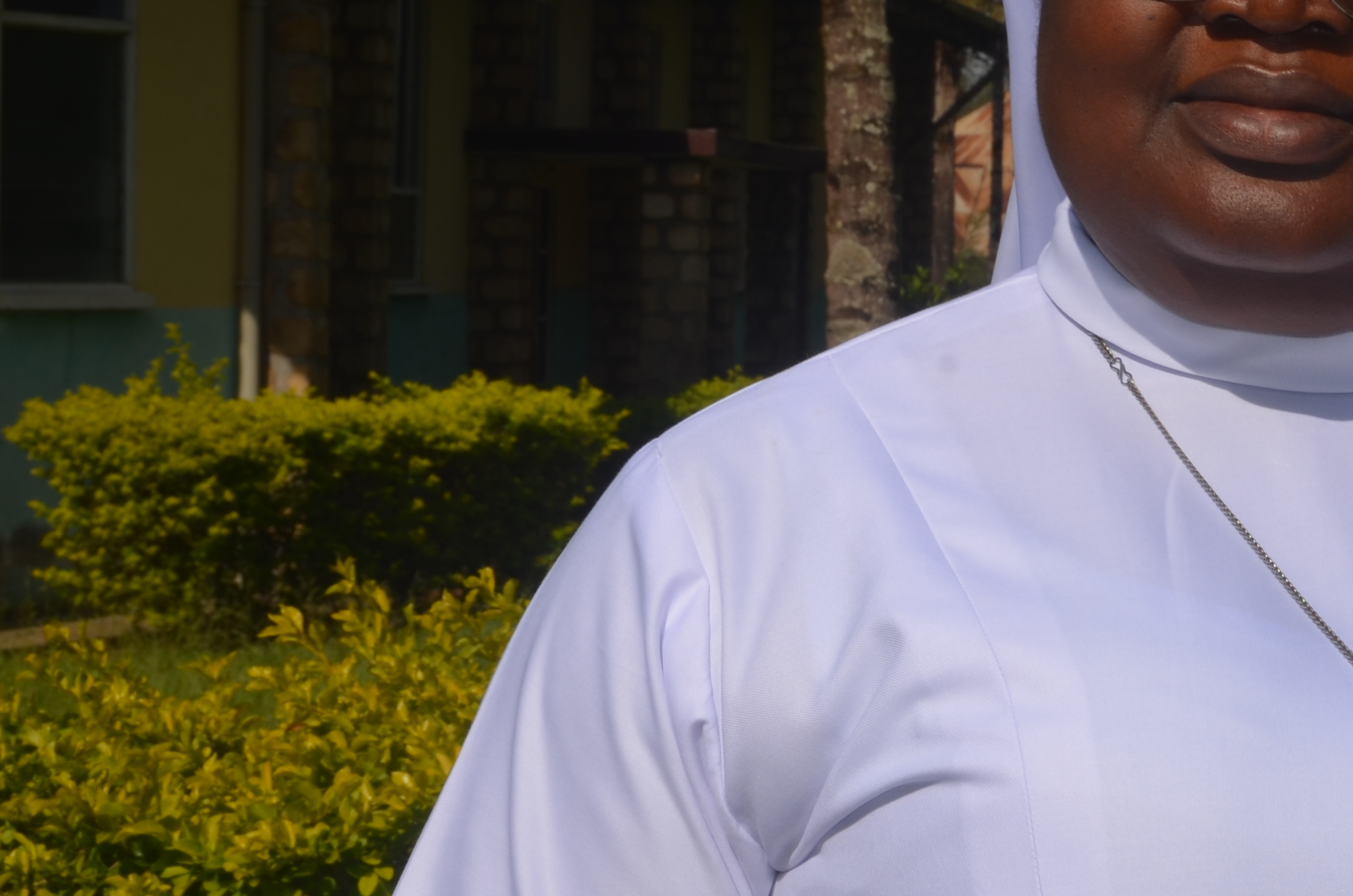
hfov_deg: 17.0
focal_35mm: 119
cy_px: 278
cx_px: 1245
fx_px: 4463
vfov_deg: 11.4
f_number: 13
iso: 100
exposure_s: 1/200
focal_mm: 38
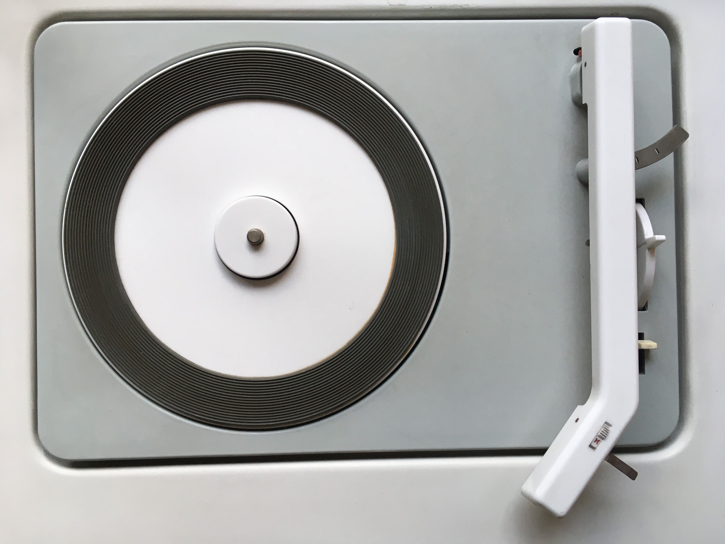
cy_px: 272
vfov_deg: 48.2
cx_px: 362
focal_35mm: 29
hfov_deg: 61.7
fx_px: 607
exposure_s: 1/33
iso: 32
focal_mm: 4.15
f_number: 2.2
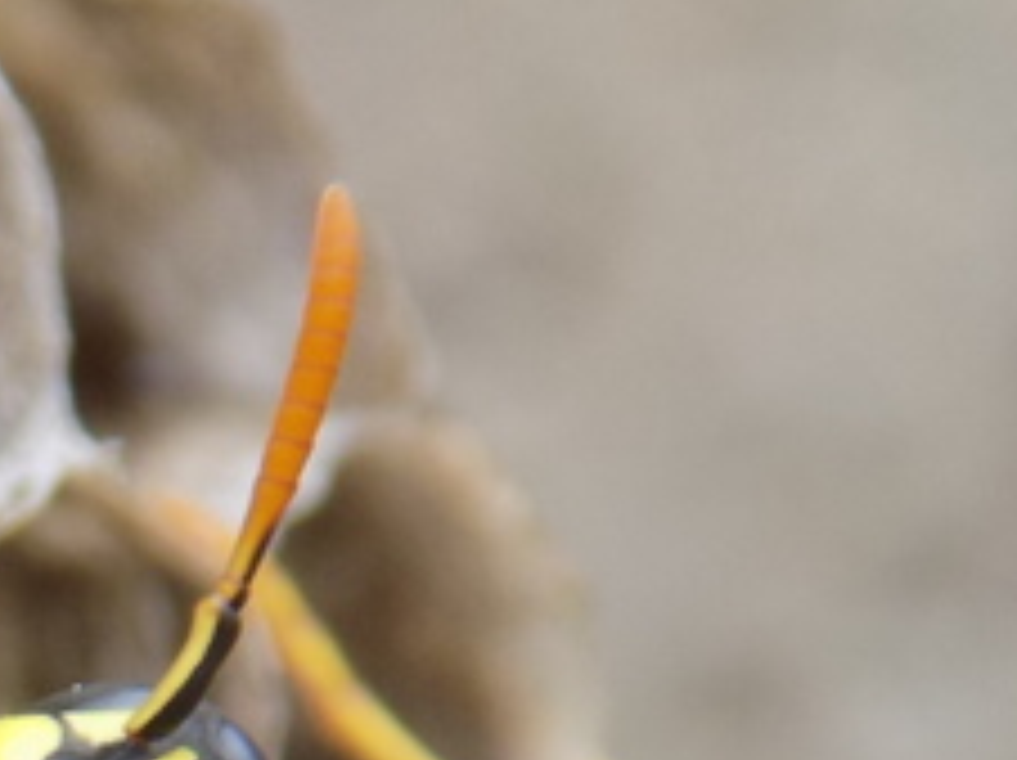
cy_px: 1147
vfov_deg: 3.3
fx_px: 13089
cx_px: -740
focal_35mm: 446
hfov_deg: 4.4
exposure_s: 1/60
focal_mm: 20.9
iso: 80
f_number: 4.8
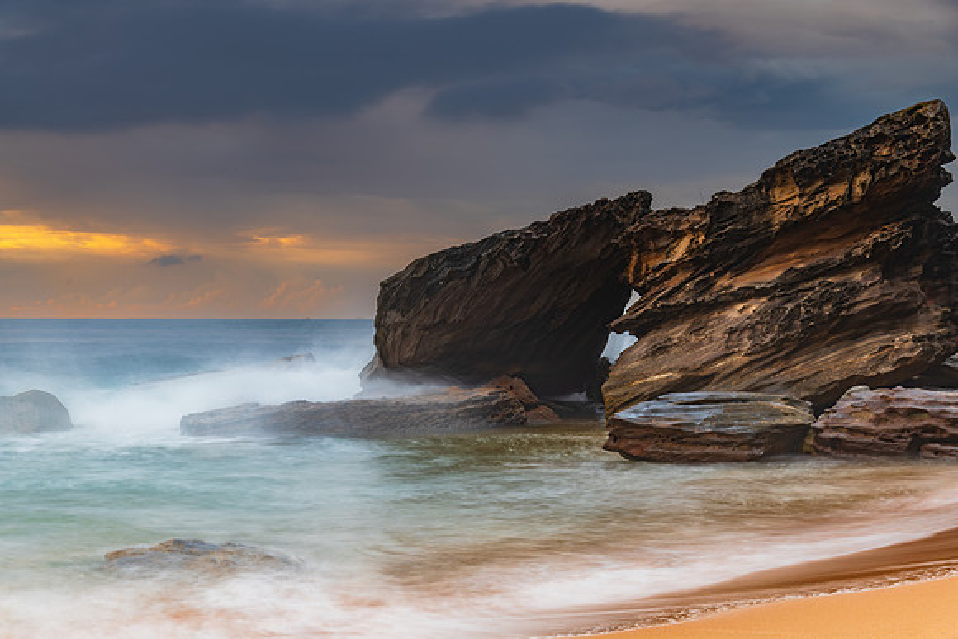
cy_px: 320
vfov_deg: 20.7
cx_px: 479
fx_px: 1747
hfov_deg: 30.7
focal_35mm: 66
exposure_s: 2
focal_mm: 65
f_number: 9
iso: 31
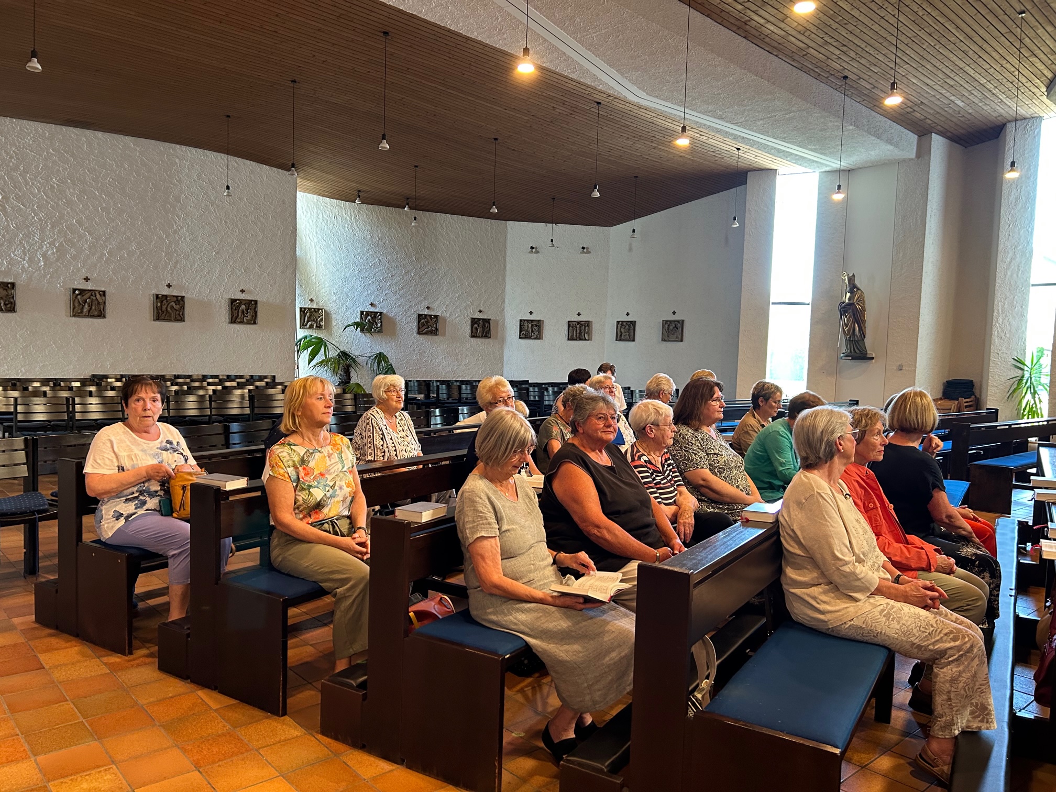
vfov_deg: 53.1
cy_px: 396
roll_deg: -1.3
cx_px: 528
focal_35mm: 26
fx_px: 793
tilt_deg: -3.6
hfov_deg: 67.3
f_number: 1.5
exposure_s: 1/50
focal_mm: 5.7
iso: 250
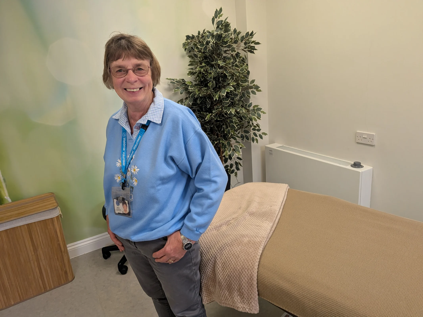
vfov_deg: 56.8
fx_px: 293
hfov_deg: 71.6
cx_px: 212
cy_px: 158
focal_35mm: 24
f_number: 1.7
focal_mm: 4.53
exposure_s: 1/100
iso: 95
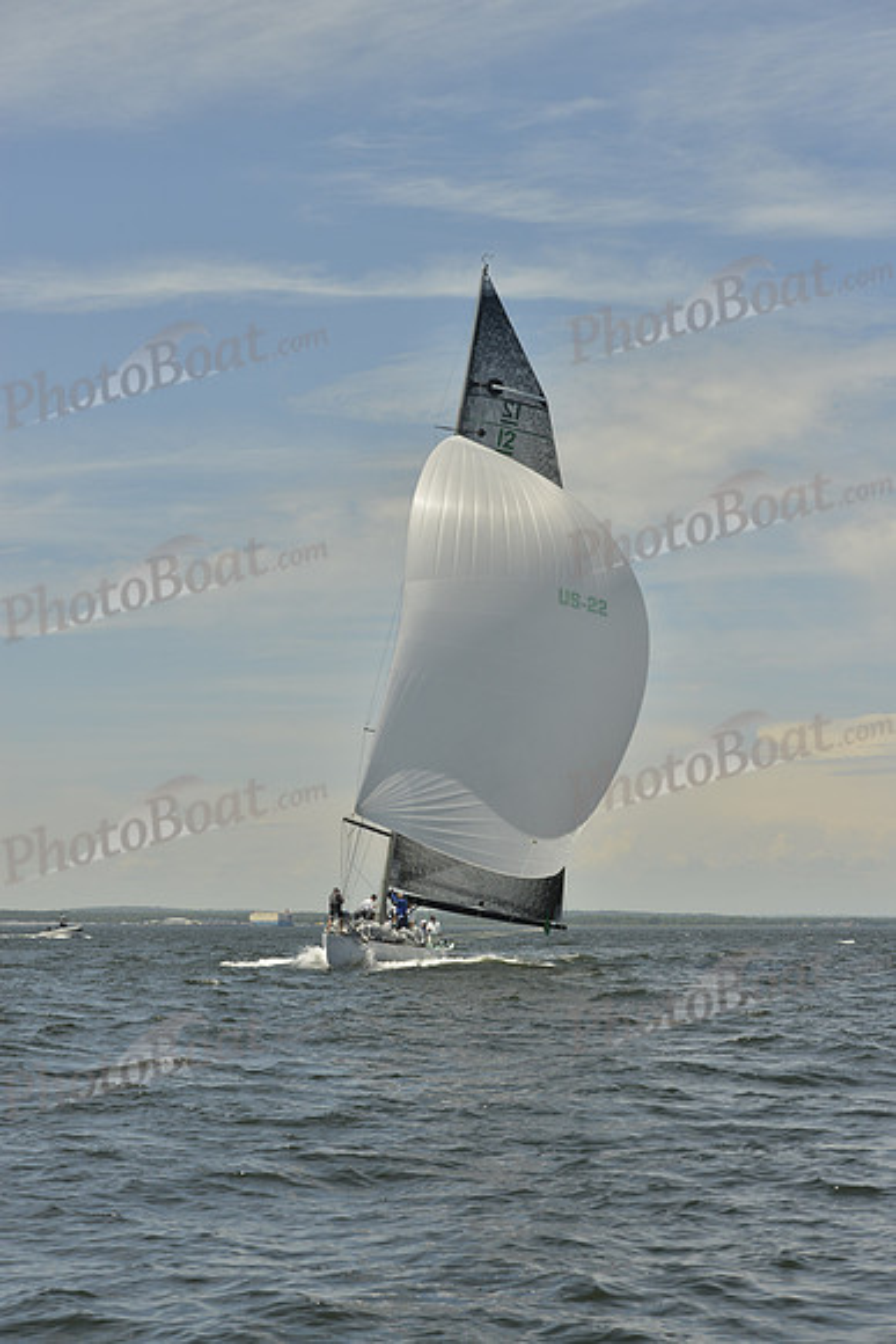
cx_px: 448
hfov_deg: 18.2
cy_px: 672
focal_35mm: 75
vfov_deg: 27.0
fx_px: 2798
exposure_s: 1/1600
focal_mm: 75
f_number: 9
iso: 280
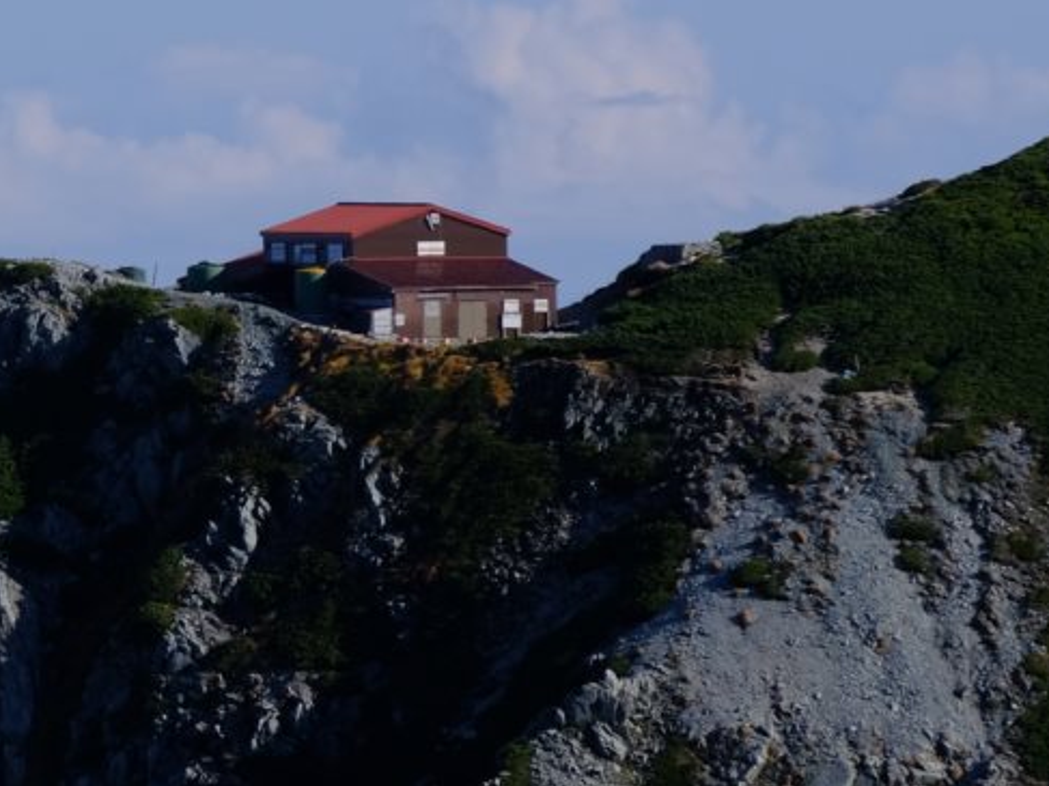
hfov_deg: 4.3
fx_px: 13815
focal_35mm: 456
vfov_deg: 3.3
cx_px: -478
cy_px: -54
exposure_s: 1/180
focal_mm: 98.6
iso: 160
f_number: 13
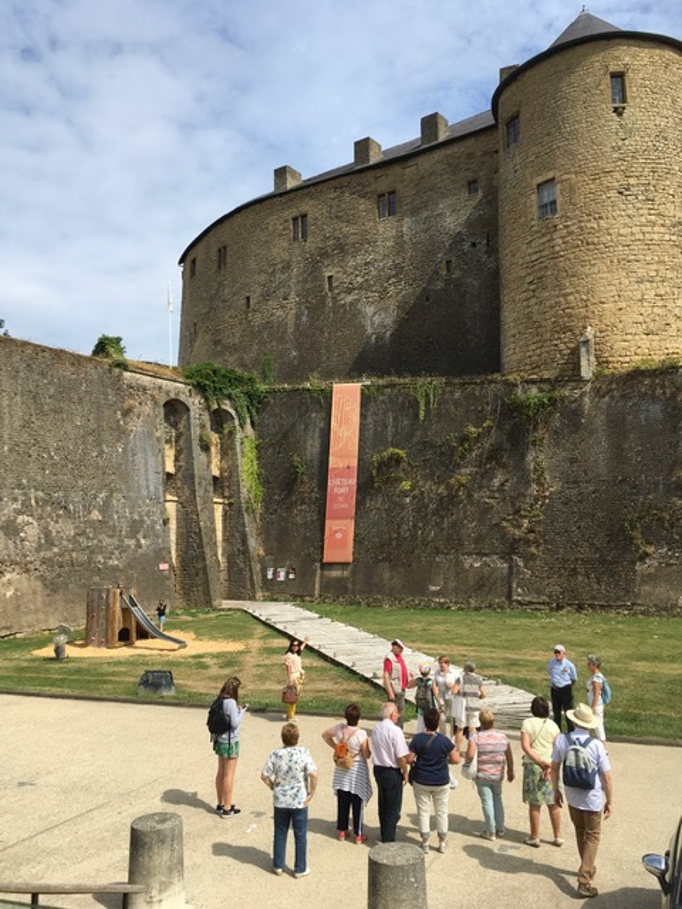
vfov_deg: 61.7
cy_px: 454
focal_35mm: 29
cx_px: 341
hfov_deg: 48.2
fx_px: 762
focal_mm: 4.15
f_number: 2.2
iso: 25
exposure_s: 1/1709
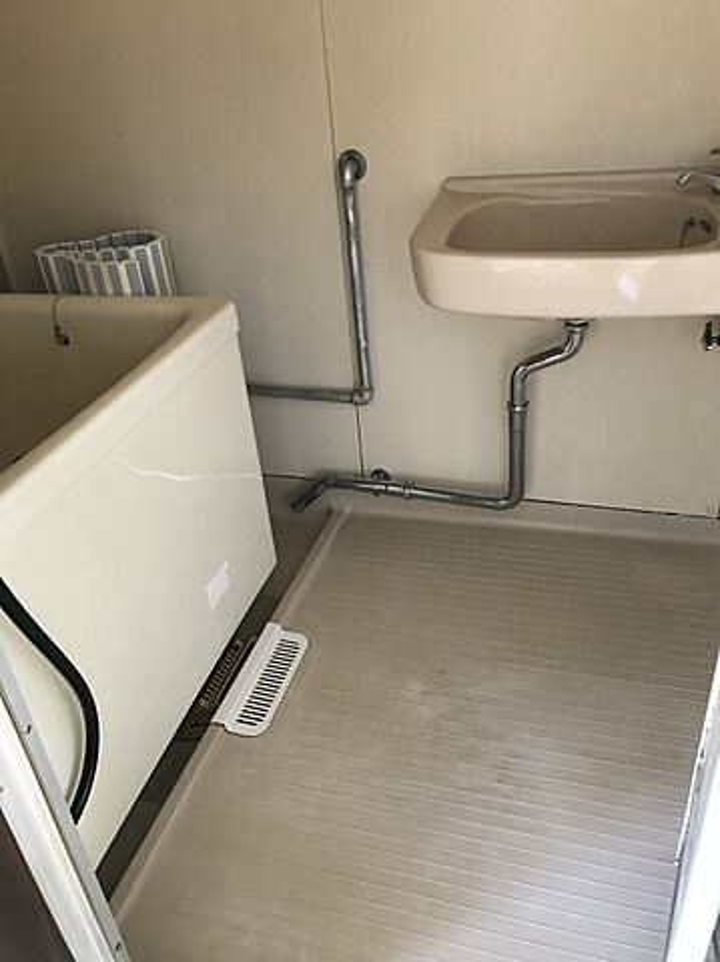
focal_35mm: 28
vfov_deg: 63.5
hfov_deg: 49.7
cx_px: 360
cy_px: 481
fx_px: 778
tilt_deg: -29.8
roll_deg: +5.0
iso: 100
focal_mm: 3.99
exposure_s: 1/15
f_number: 1.8
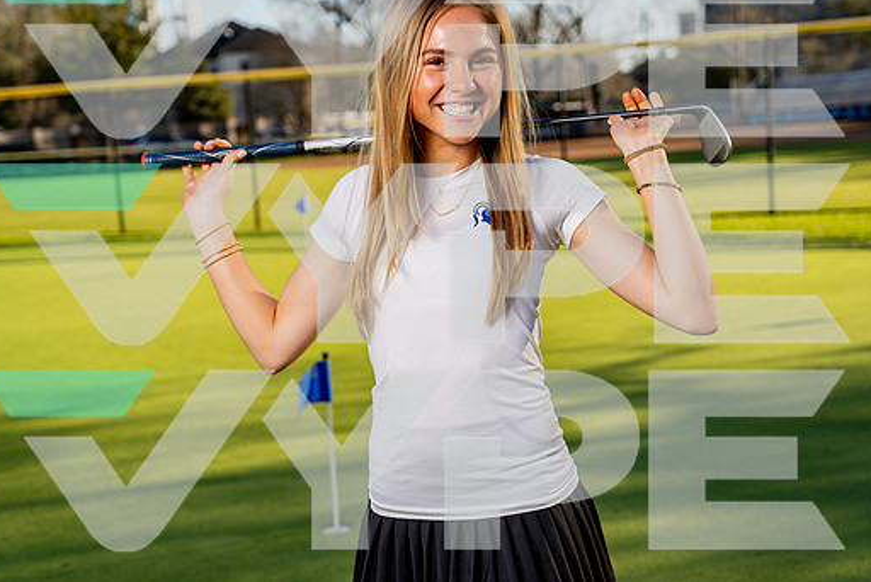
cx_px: 417
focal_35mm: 60
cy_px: 254
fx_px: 1452
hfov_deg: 33.4
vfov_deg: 22.6
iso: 100
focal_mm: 53
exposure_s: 1/800
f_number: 4
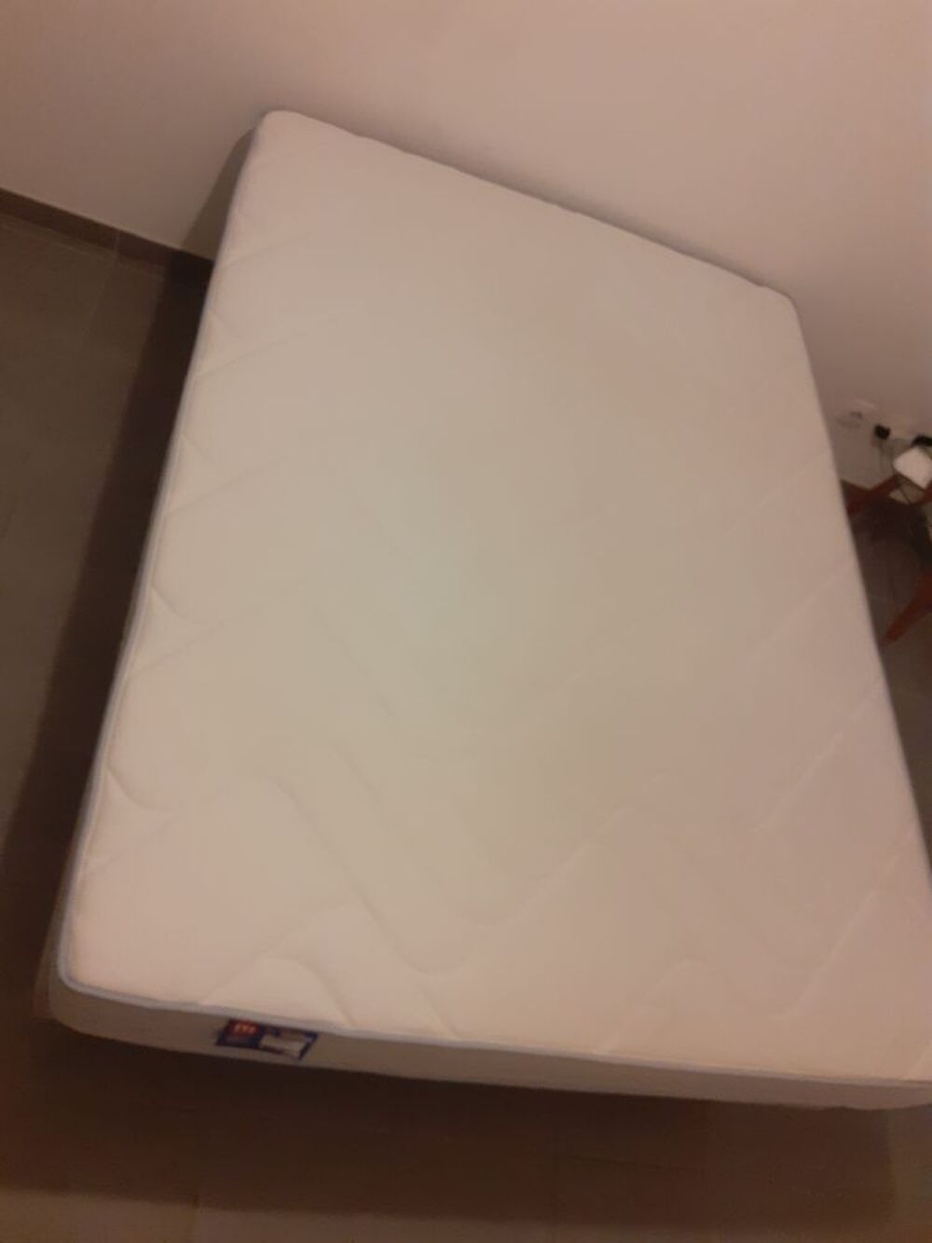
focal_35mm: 27
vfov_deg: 65.3
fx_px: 969
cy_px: 622
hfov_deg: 51.4
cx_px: 466
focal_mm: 3.6
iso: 200
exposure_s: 1/33
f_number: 1.9
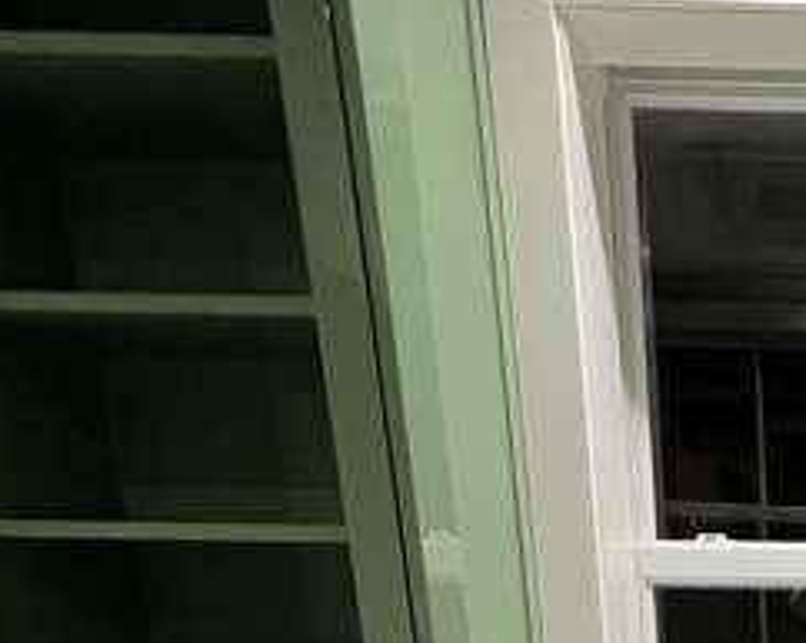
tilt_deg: -19.9
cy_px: 913
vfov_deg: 27.3
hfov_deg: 36.0
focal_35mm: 42
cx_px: 923
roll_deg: -1.4
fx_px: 1001
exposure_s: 1/86
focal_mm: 1.57
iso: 250
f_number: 1.8
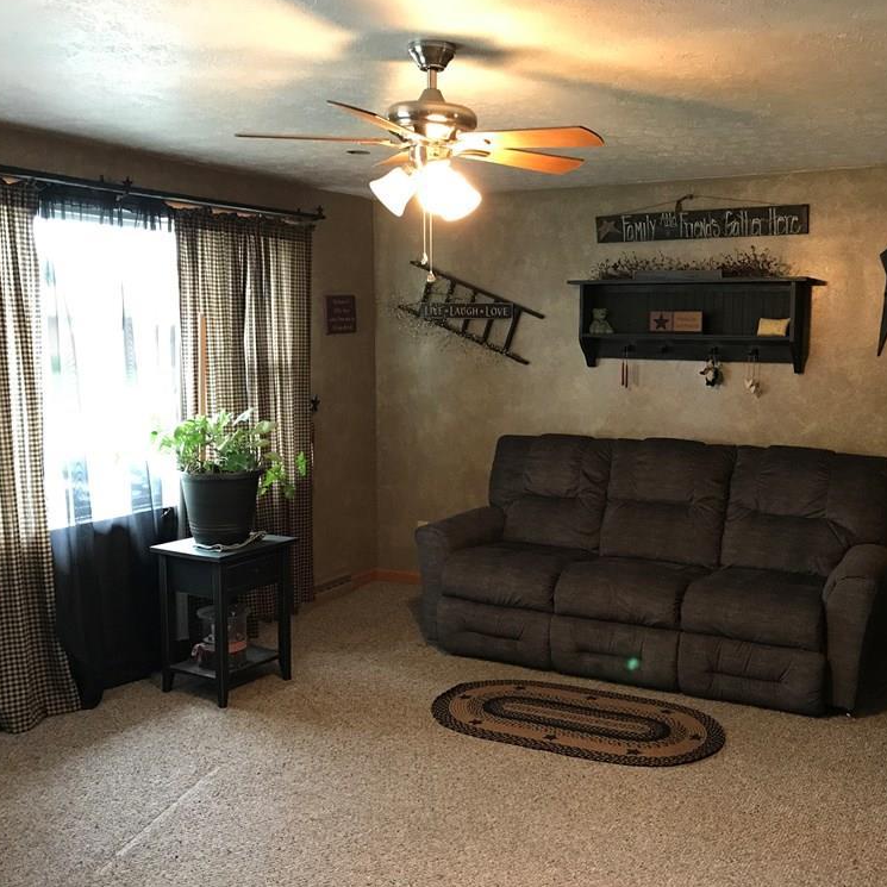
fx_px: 986
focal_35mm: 34
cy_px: 432
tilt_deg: -5.9
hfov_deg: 48.1
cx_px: 542
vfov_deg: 48.4
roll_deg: -1.1
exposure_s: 1/15
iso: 100
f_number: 1.8
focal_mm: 3.99
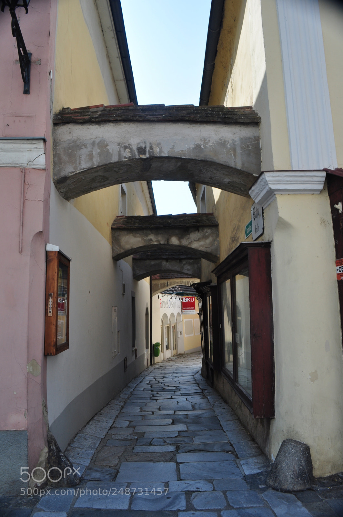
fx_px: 387
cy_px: 258
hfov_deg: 47.8
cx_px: 172
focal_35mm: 27
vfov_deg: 67.4
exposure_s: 1/100
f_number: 9
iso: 200
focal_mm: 18
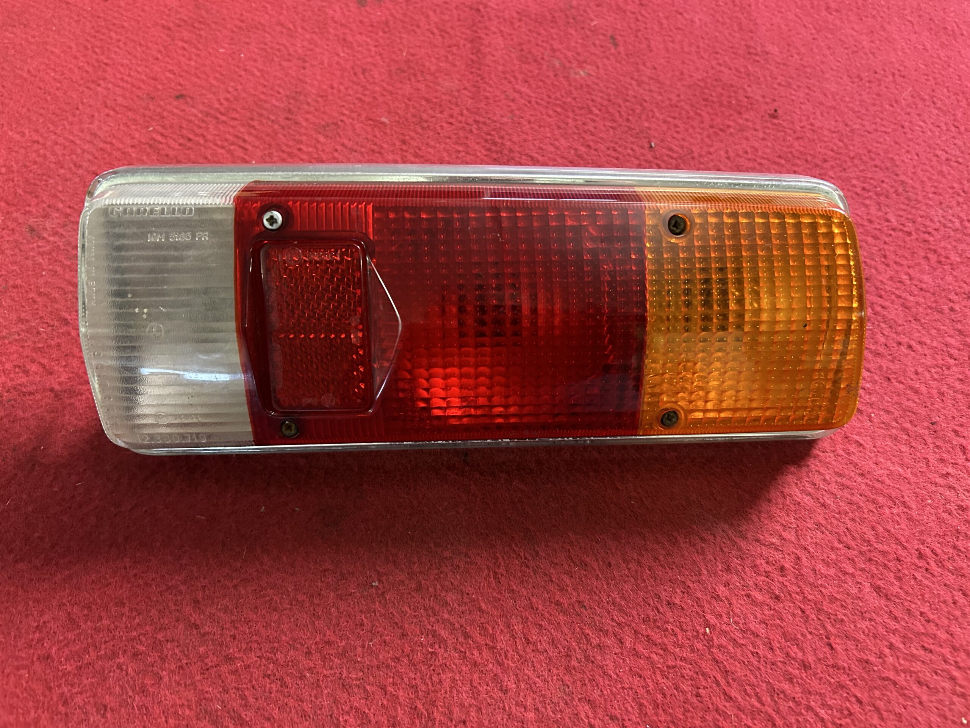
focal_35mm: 26
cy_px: 364
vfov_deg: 53.1
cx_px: 485
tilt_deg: -52.9
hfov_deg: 67.3
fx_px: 729
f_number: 1.5
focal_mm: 5.7
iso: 500
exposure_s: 1/33
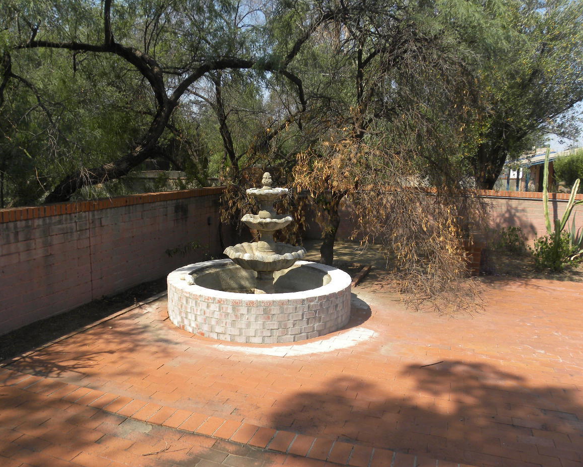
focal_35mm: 28
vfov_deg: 51.5
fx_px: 483
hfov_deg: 62.1
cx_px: 262
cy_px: 230
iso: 64
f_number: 5
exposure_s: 1/286
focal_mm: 4.6
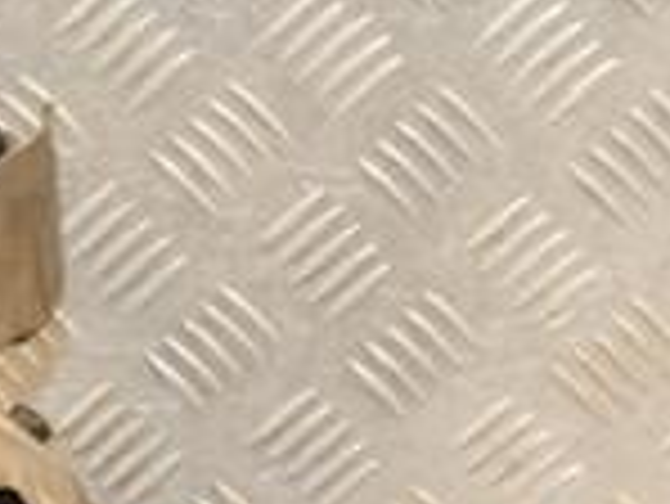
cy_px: 594
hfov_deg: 10.5
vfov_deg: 7.9
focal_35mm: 186
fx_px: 3603
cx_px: 18
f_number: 6.3
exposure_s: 1/200
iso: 800
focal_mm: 32
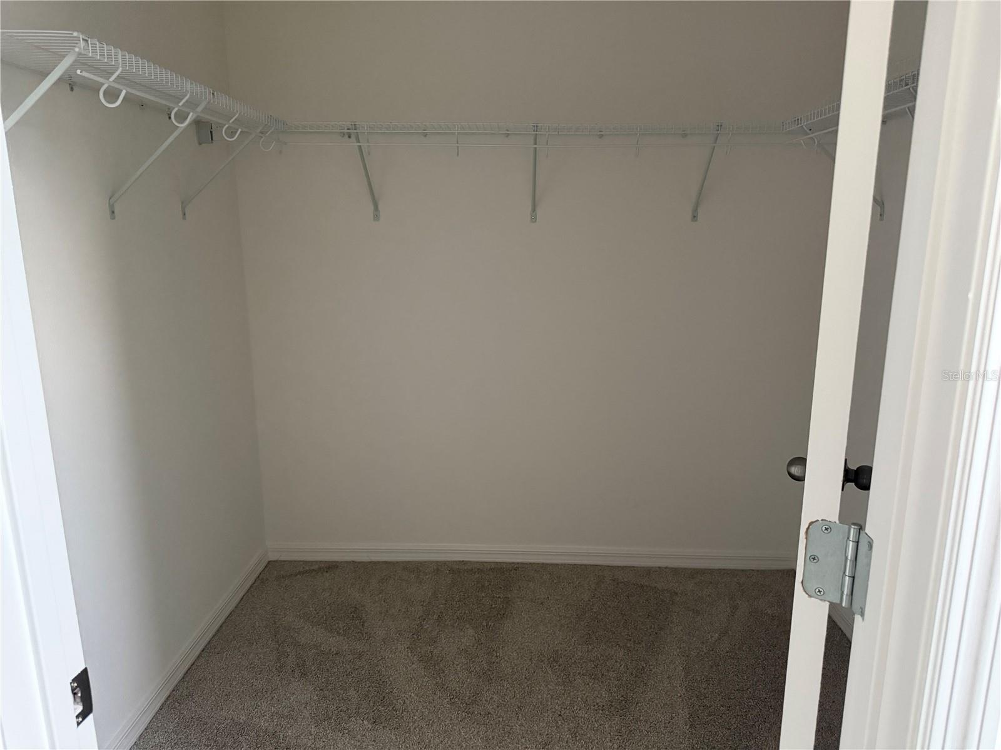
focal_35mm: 24
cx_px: 500
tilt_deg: -11.3
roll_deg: +0.0
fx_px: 694
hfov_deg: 71.6
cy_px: 375
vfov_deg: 56.8
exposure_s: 1/60
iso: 800
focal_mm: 6.76
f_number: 1.78
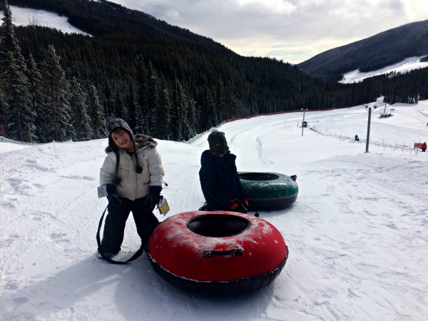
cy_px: 160
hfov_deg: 61.7
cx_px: 214
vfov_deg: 48.2
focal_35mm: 29
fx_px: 359
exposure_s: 1/2933
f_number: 2.2
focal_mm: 4.15
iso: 32
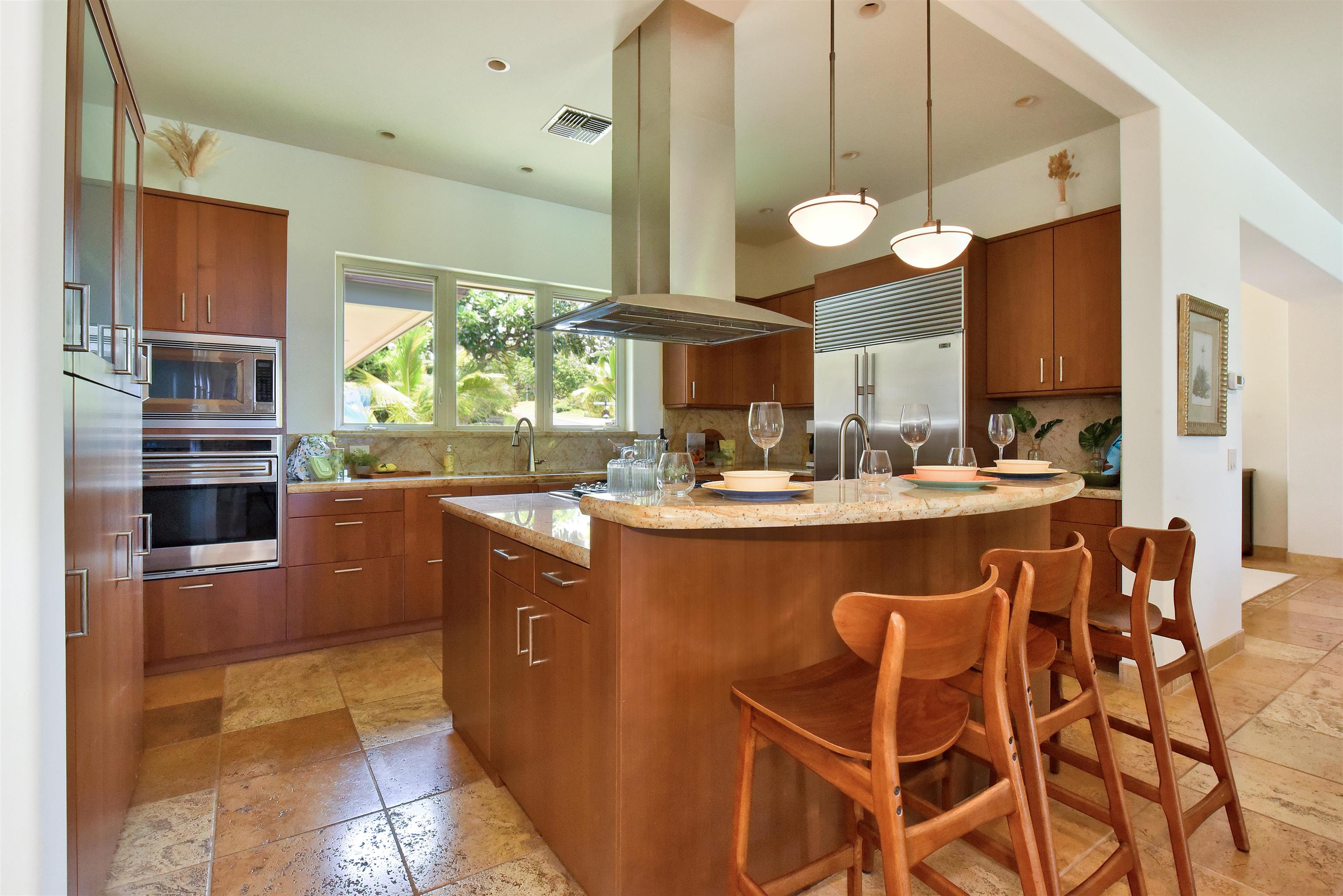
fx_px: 634
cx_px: 672
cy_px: 448
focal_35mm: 17
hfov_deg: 93.3
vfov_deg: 70.5
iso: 6400
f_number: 16
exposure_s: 1/60
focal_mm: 17
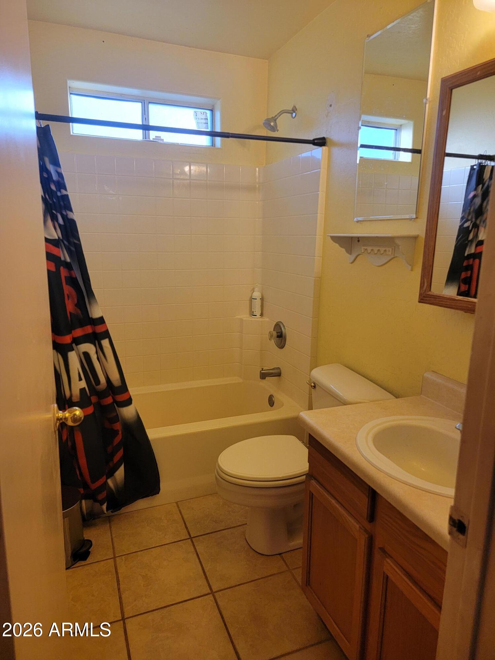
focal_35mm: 24
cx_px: 248
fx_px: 458
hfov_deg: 56.8
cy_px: 330
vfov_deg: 71.6
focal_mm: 6.7
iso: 250
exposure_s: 1/120
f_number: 1.8
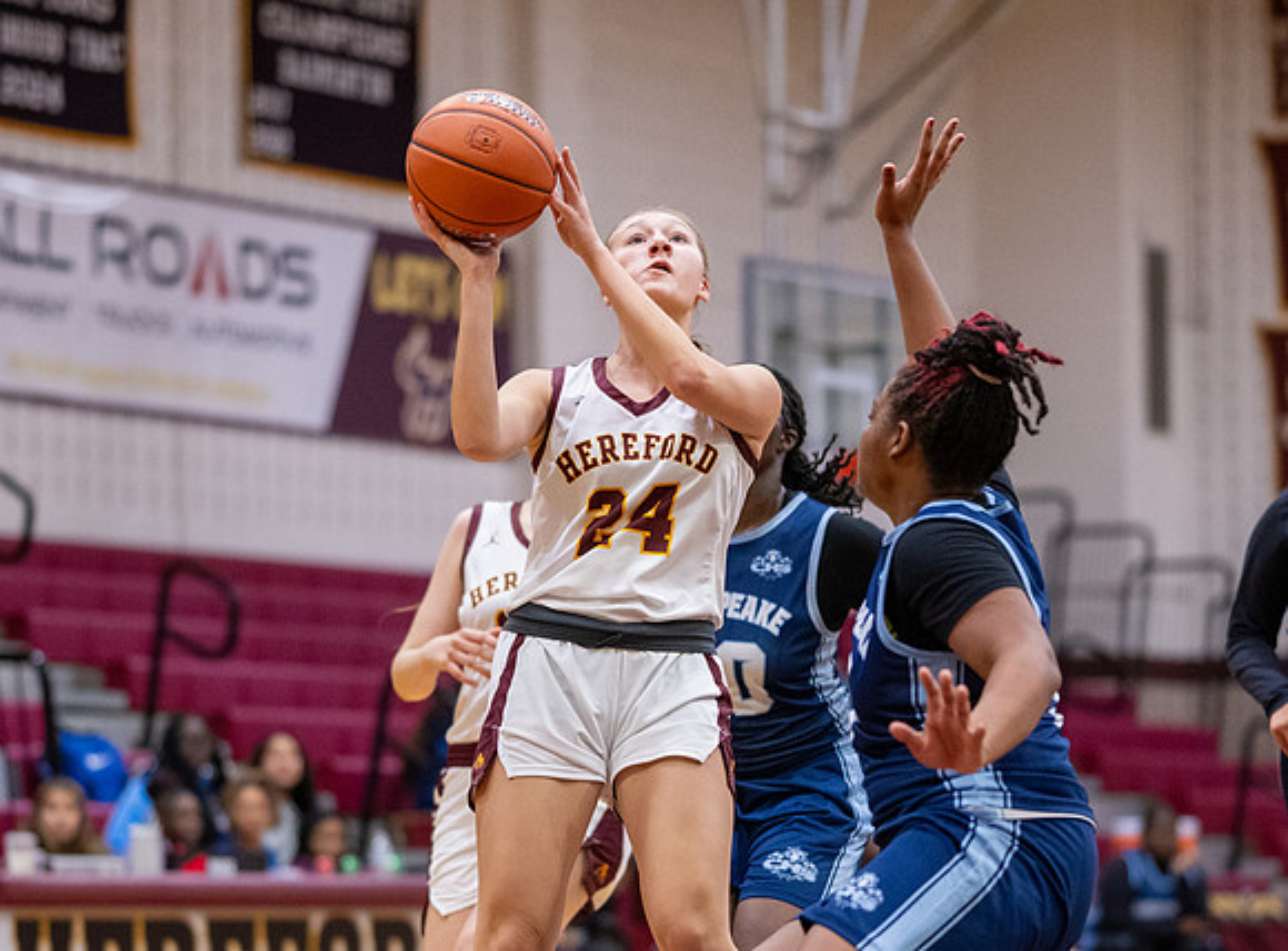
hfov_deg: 12.0
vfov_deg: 8.9
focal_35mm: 166
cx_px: 617
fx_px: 6133
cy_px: 681
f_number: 1.8
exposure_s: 1/1250
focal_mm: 85
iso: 2500
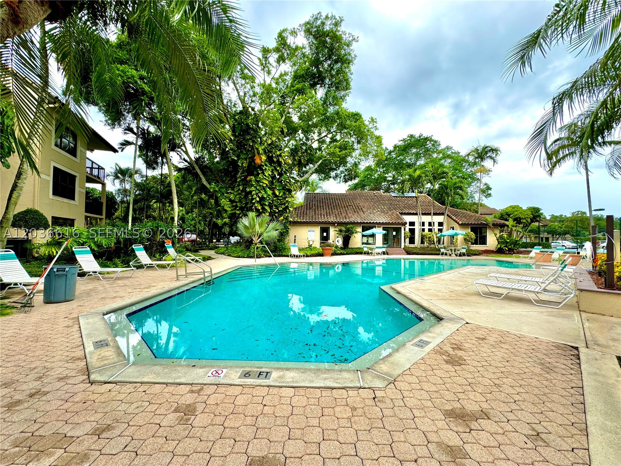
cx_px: 310
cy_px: 233
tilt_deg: +1.0
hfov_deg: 102.1
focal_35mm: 14
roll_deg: -0.8
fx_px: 251
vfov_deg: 85.7
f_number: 2.2
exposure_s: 1/456
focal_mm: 2.22
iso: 40
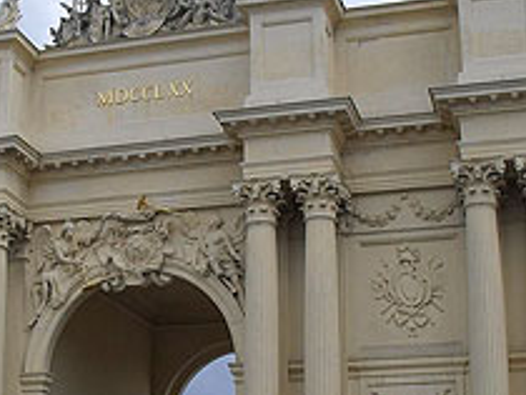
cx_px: 210
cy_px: 295
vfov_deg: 19.5
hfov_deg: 25.9
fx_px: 1141
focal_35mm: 75
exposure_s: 1/180
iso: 100
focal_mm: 6.3
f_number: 8.4
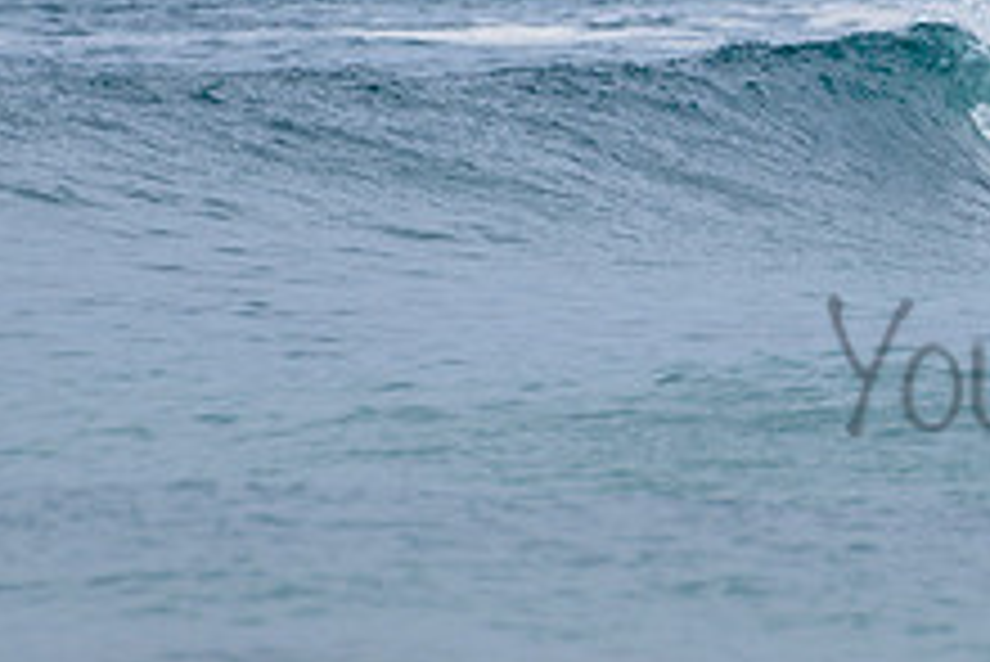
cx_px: 1003
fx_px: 44523
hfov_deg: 1.3
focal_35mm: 1618
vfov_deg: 0.9
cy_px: 135
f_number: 5.6
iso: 140
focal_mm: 500
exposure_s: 1/2000
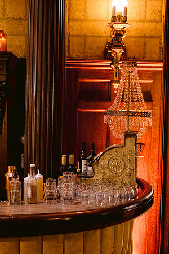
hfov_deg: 27.0
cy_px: 127
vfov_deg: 39.6
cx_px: 84
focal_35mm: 50
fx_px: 352
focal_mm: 50
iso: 1600
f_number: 4
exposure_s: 1/10
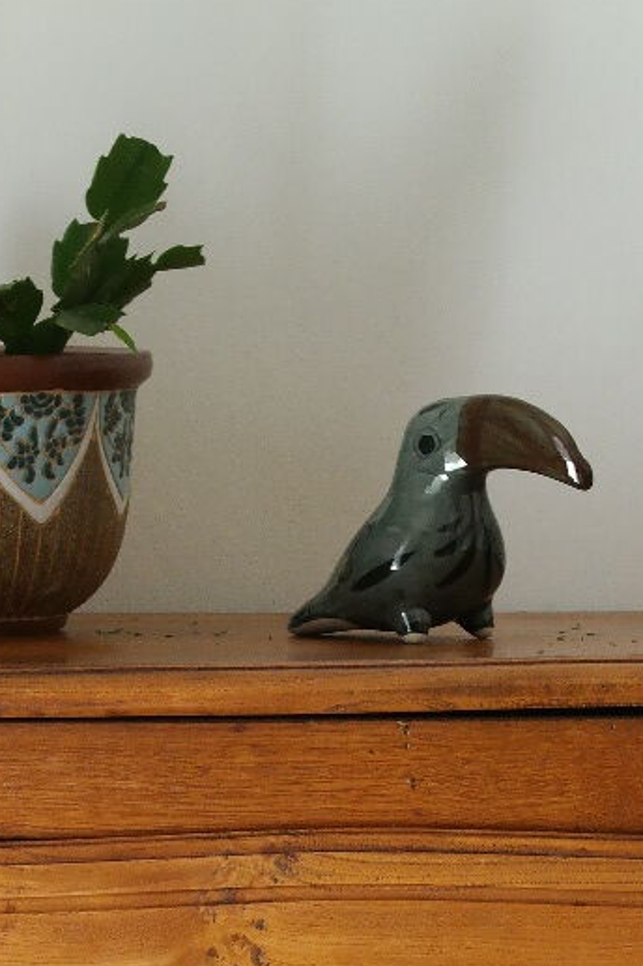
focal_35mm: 194
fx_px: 5204
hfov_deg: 7.1
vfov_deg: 10.3
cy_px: 1407
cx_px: 363
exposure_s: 1/30
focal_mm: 38
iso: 800
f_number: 5.6
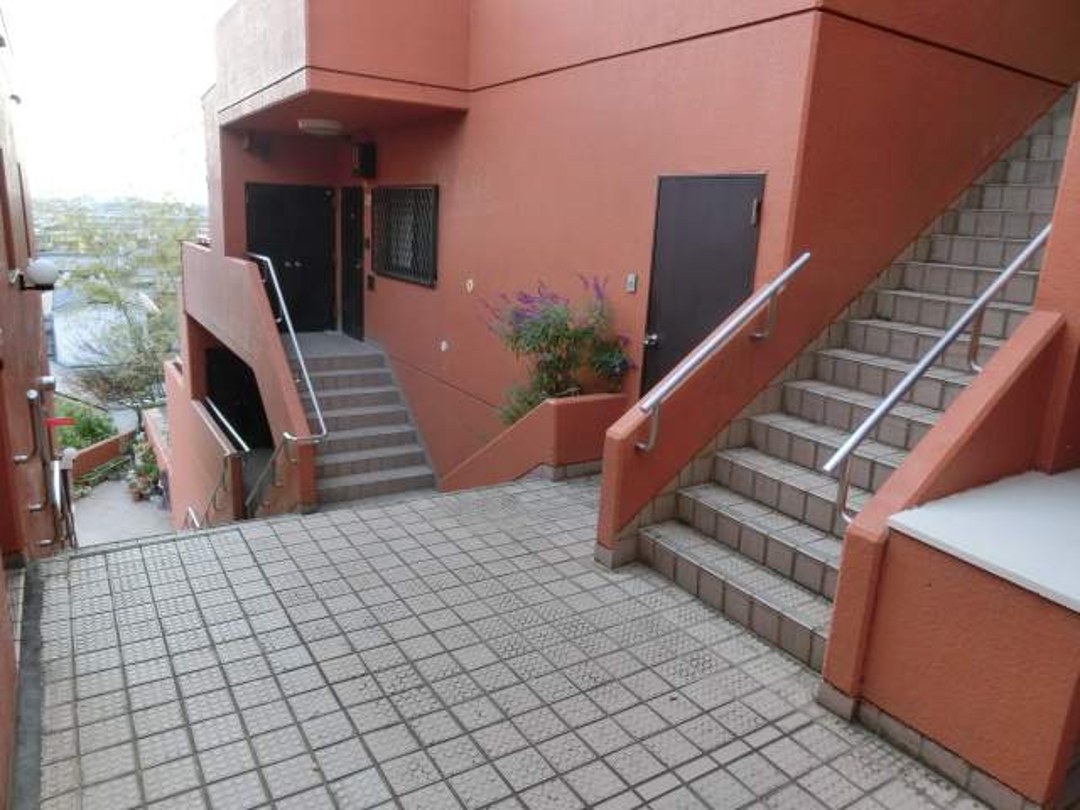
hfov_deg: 71.6
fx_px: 749
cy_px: 405
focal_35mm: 24
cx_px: 540
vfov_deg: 56.8
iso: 80
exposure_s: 1/125
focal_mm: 4.24
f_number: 3
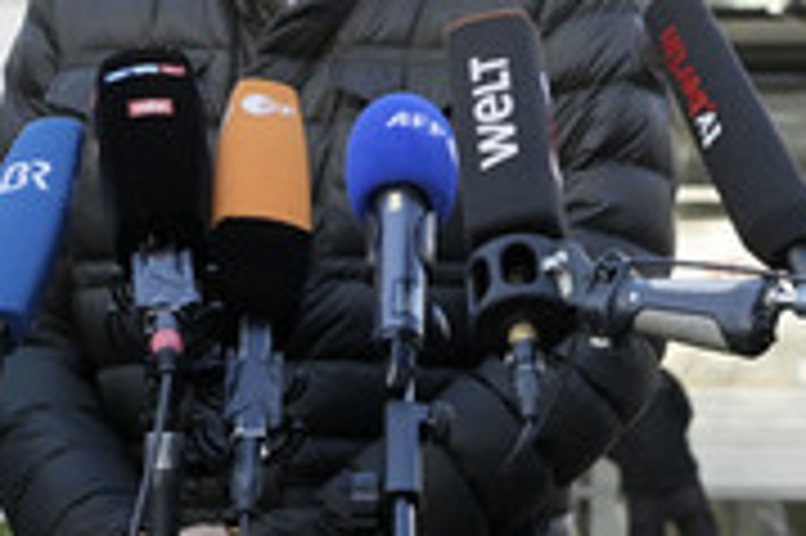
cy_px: 99
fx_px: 4406
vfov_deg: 6.9
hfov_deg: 10.4
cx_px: 723
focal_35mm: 197
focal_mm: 78
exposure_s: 1/1000
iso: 4000
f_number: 8
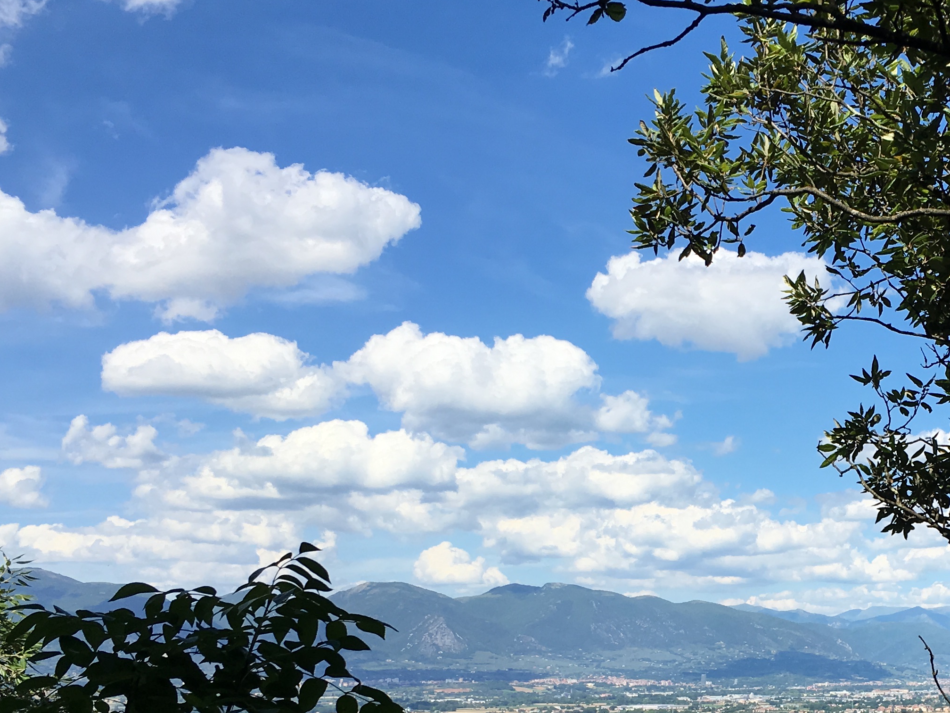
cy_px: 594
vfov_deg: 24.7
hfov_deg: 31.8
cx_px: 835
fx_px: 1592
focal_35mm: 58
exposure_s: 1/1748
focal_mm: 4.15
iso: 25
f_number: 2.2
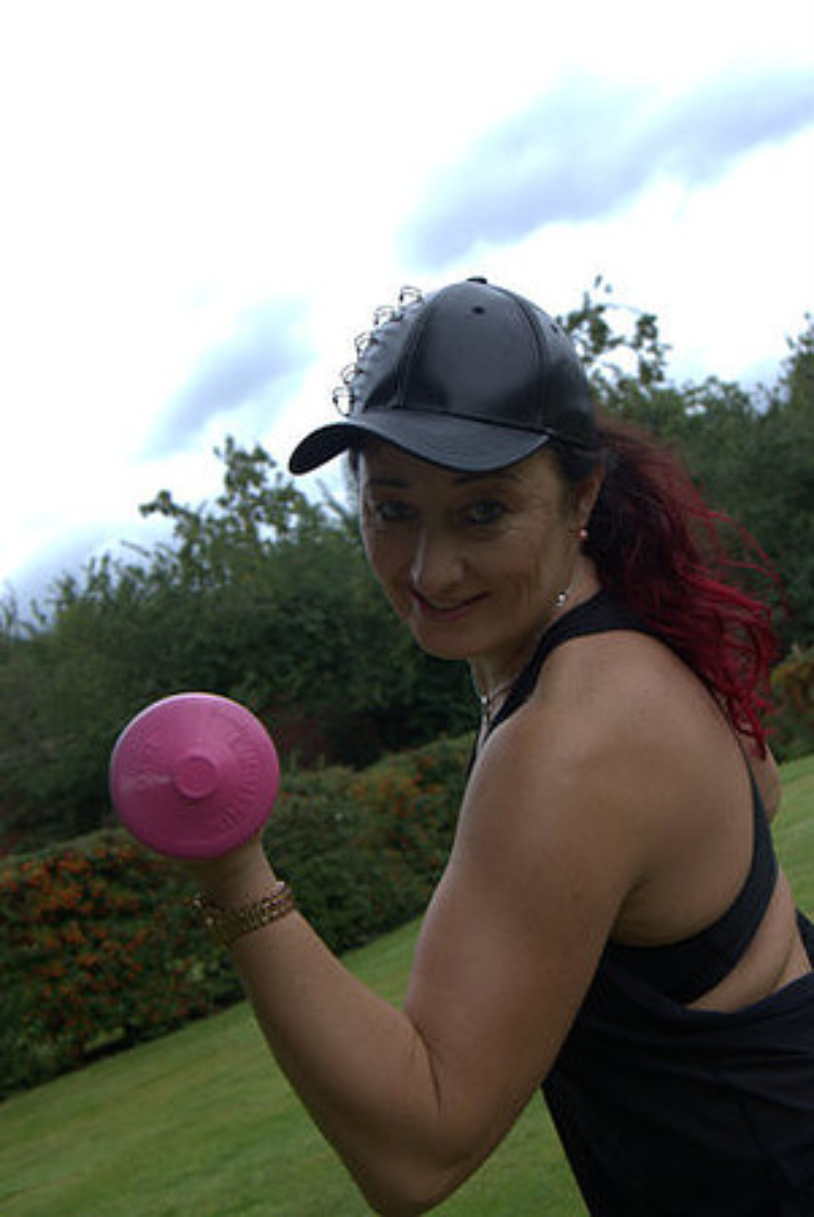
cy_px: 608
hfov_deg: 37.0
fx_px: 1218
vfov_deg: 53.1
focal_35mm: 36
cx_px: 407
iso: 100
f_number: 5
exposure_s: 1/125
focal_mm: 24
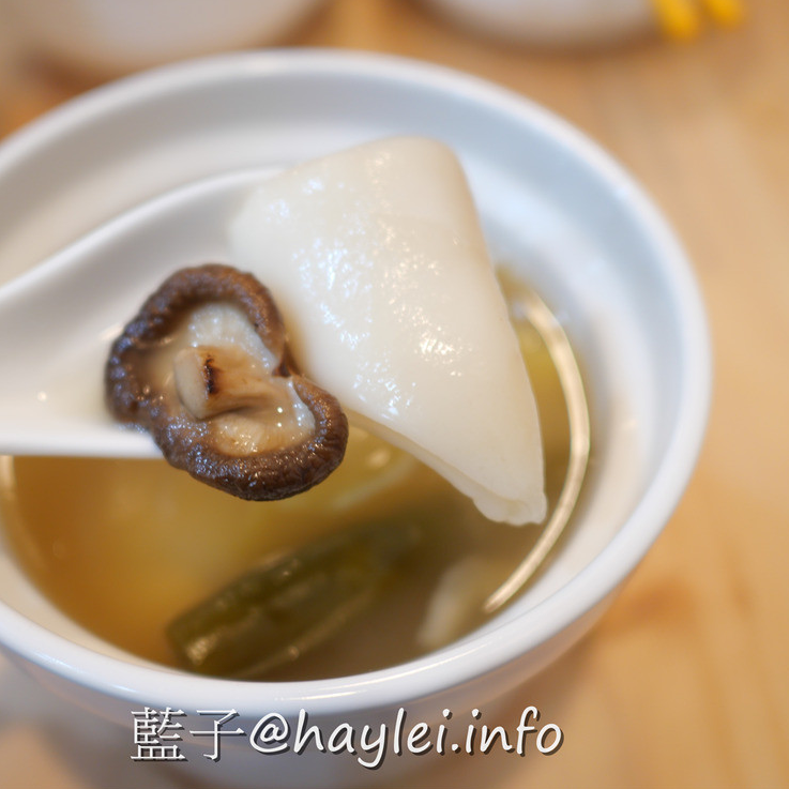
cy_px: 390
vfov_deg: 46.0
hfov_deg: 45.8
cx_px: 320
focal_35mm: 36
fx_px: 928
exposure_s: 1/80
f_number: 1.7
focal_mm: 15
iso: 200
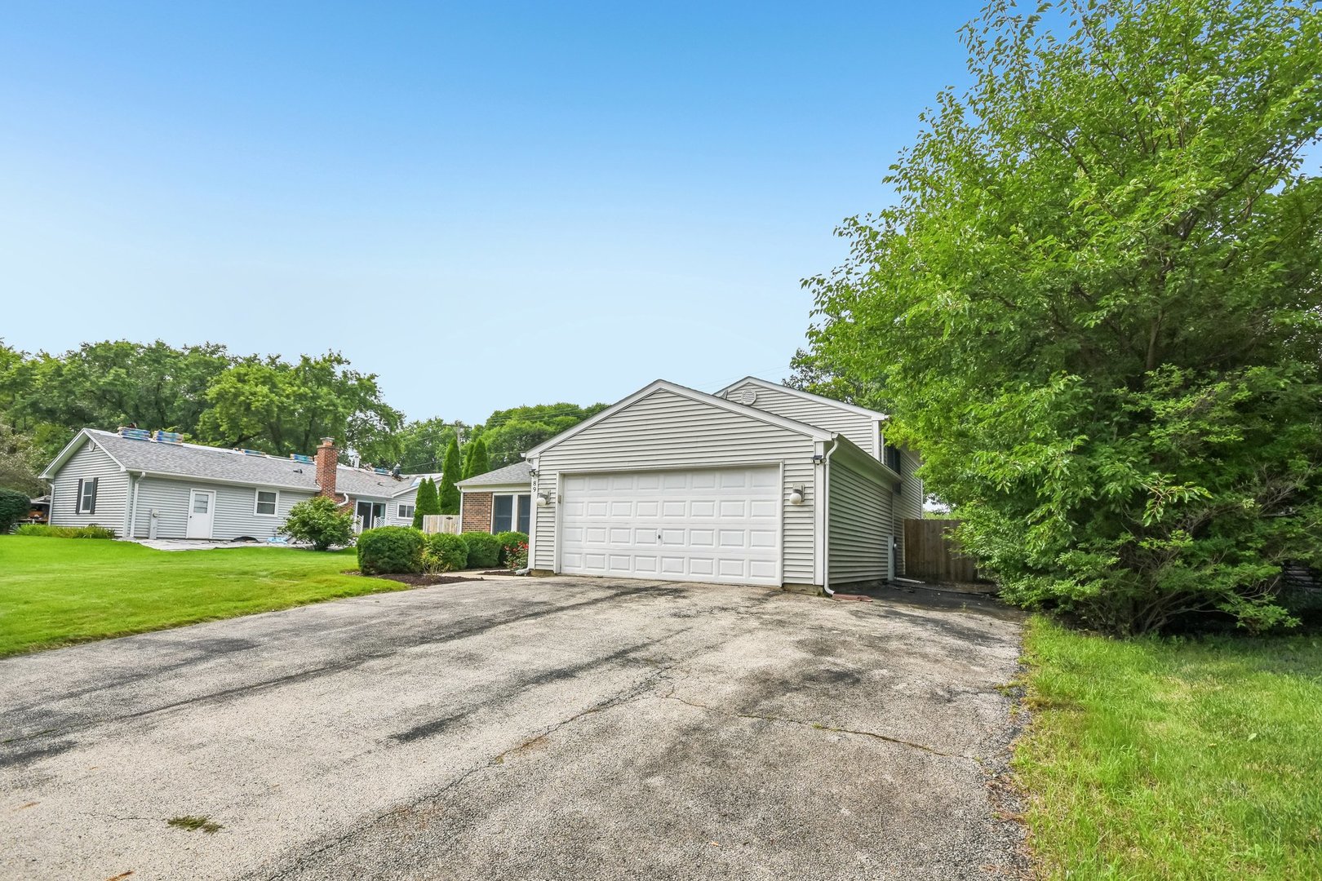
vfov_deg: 77.3
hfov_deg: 100.4
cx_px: 661
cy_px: 440
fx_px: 551
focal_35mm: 15
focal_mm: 10
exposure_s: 1/1250
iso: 500
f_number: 8
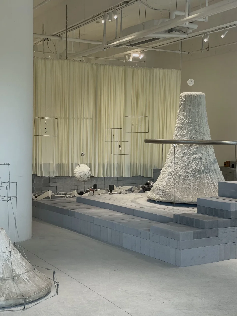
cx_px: 111
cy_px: 150
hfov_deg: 25.6
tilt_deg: -0.9
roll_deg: -0.4
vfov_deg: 33.8
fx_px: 521
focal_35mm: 57
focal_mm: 6
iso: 80
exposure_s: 1/99
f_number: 2
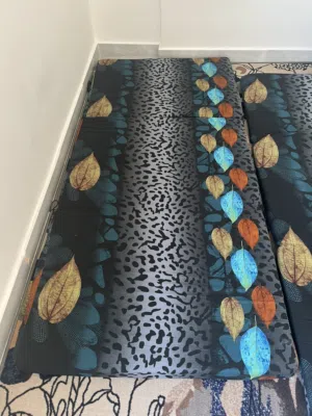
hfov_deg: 53.1
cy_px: 208
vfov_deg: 67.3
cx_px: 156
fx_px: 312
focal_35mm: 26
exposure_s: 1/60
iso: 160
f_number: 1.5
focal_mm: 5.7
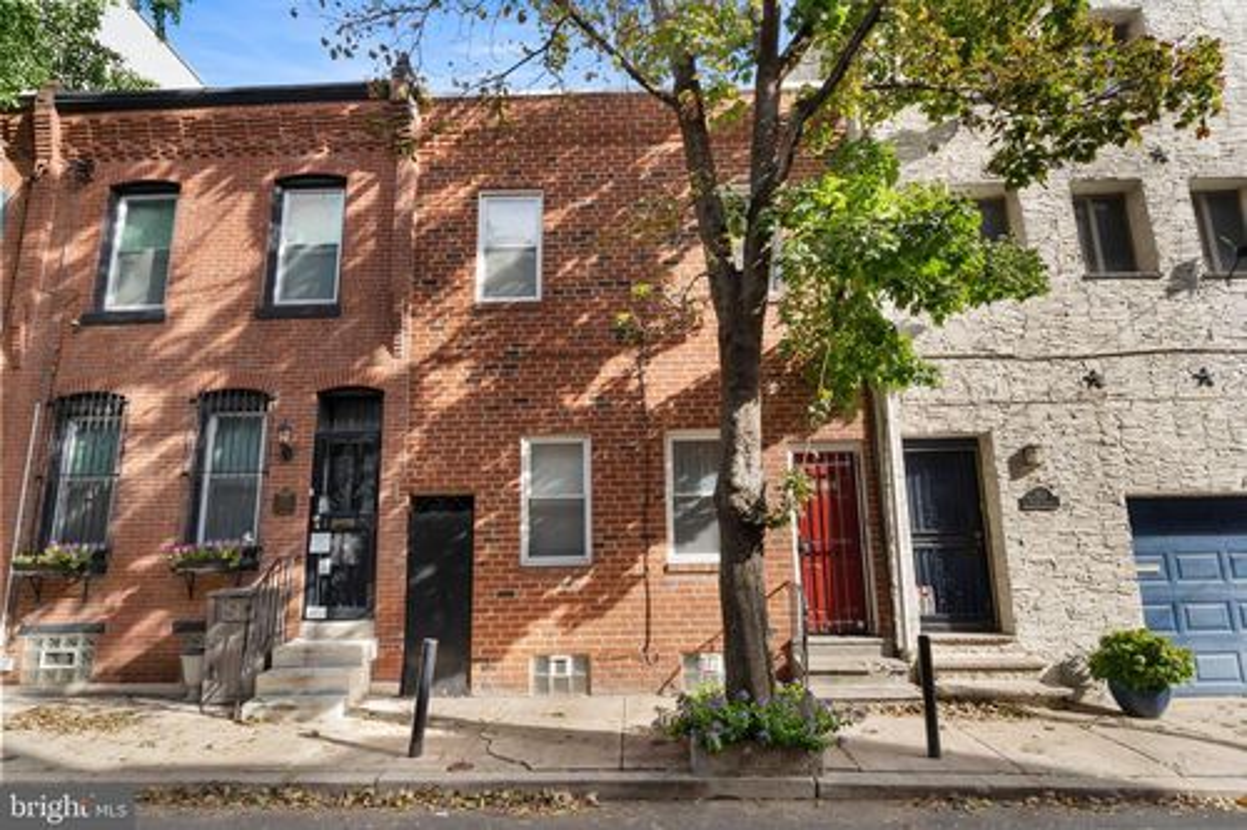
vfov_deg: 65.9
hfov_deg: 88.5
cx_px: 624
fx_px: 641
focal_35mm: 18
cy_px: 415
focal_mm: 18.5
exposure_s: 1/30
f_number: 10
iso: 250
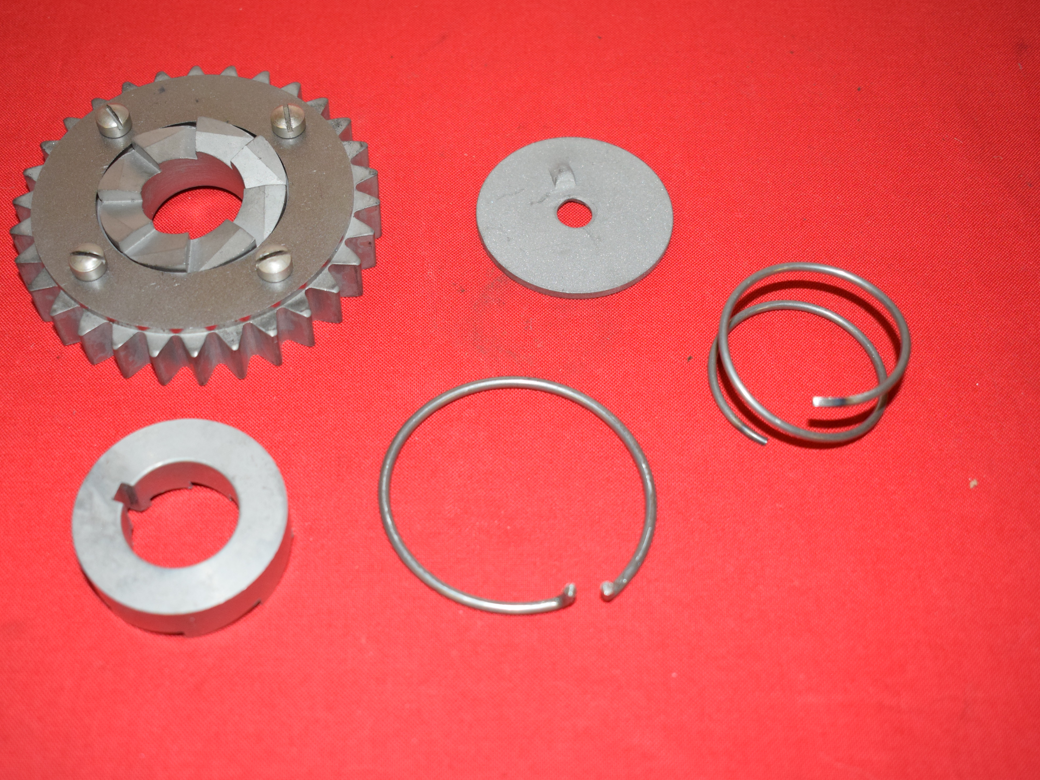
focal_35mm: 48
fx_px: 1428
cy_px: 391
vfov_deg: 30.5
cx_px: 462
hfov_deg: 40.0
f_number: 5
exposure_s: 1/200
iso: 1250
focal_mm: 29
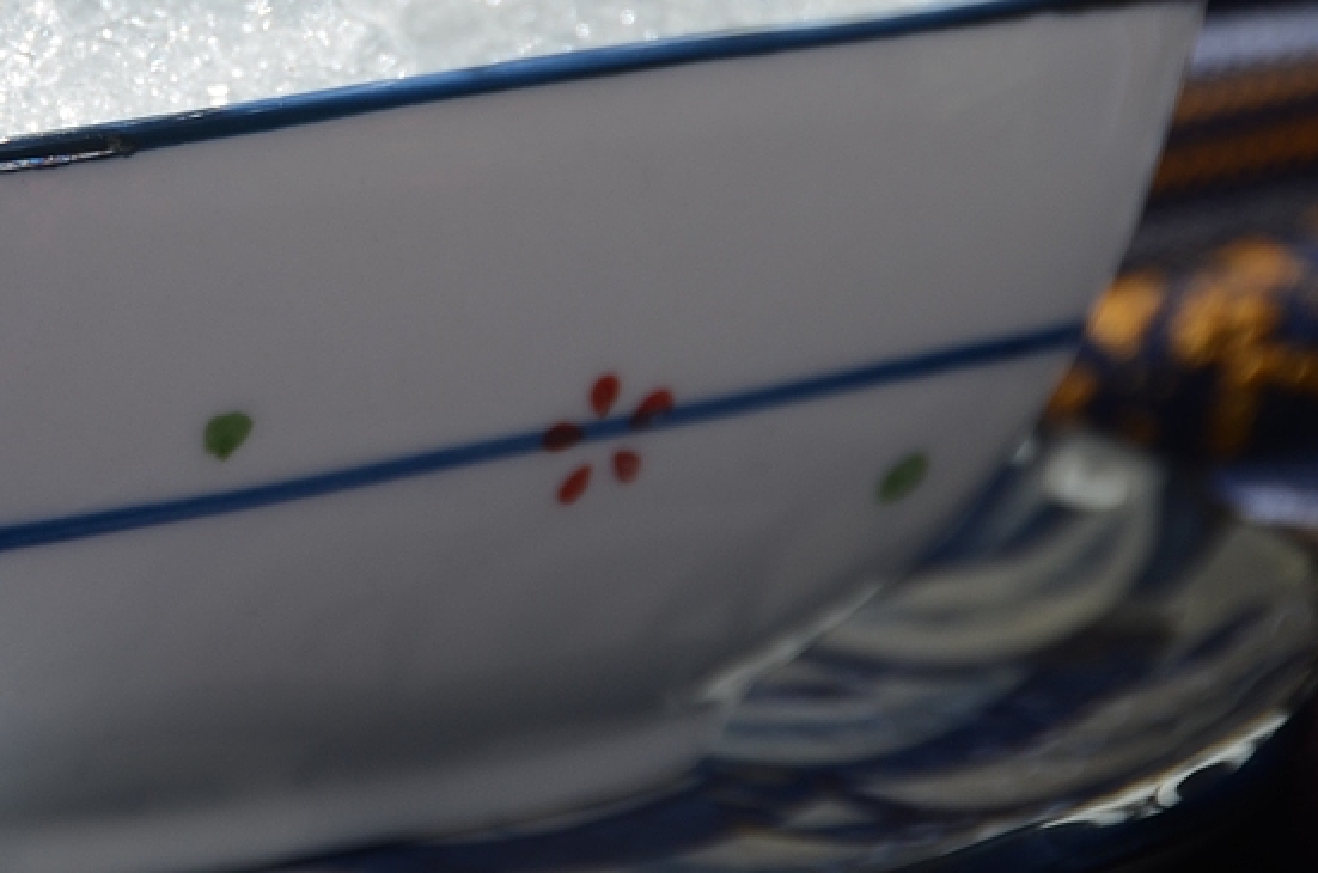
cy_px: -48
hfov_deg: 5.3
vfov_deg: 3.5
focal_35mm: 390
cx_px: 144
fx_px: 14249
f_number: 8
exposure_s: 1/125
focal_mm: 112
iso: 100
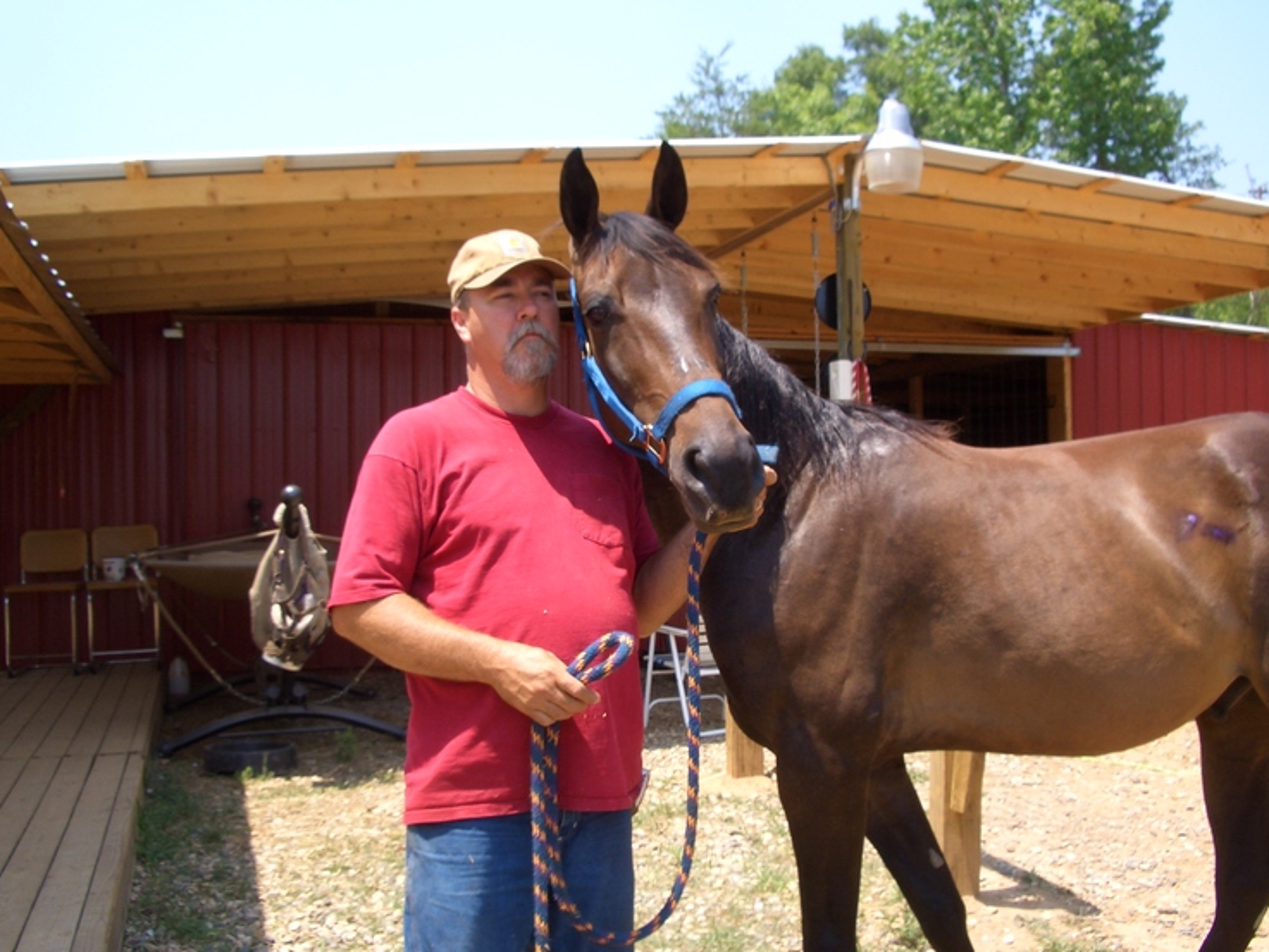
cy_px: 508
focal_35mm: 38
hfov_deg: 49.0
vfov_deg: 37.7
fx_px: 1393
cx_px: 641
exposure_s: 1/200
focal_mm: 5.8
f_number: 4.3
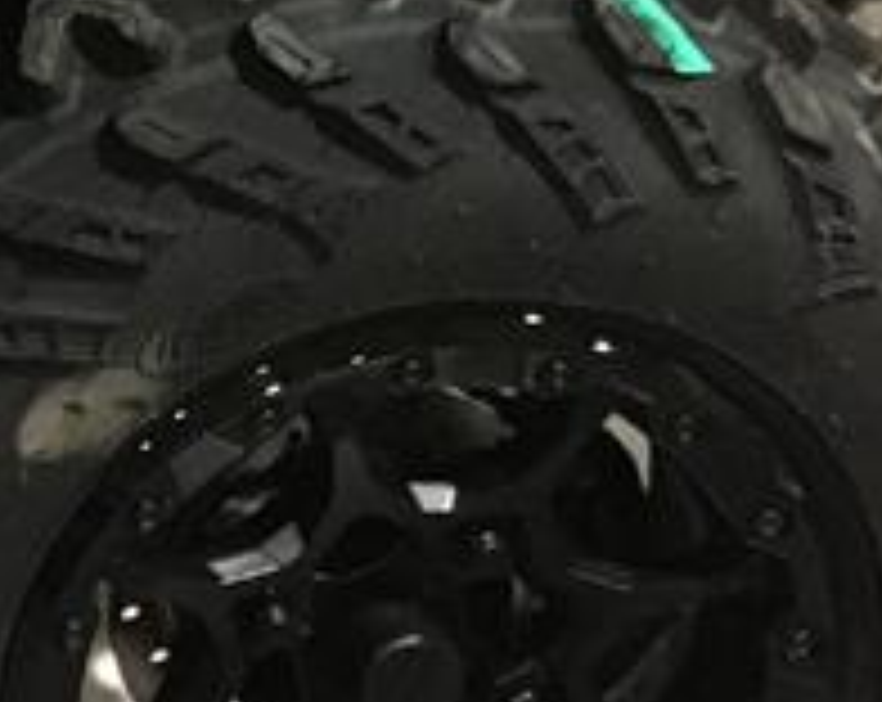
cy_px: -320
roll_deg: -1.6
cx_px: -1372
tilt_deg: -17.7
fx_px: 4715
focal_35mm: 181
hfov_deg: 9.3
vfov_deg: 8.3
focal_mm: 4.15
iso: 200
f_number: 2.2
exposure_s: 1/25
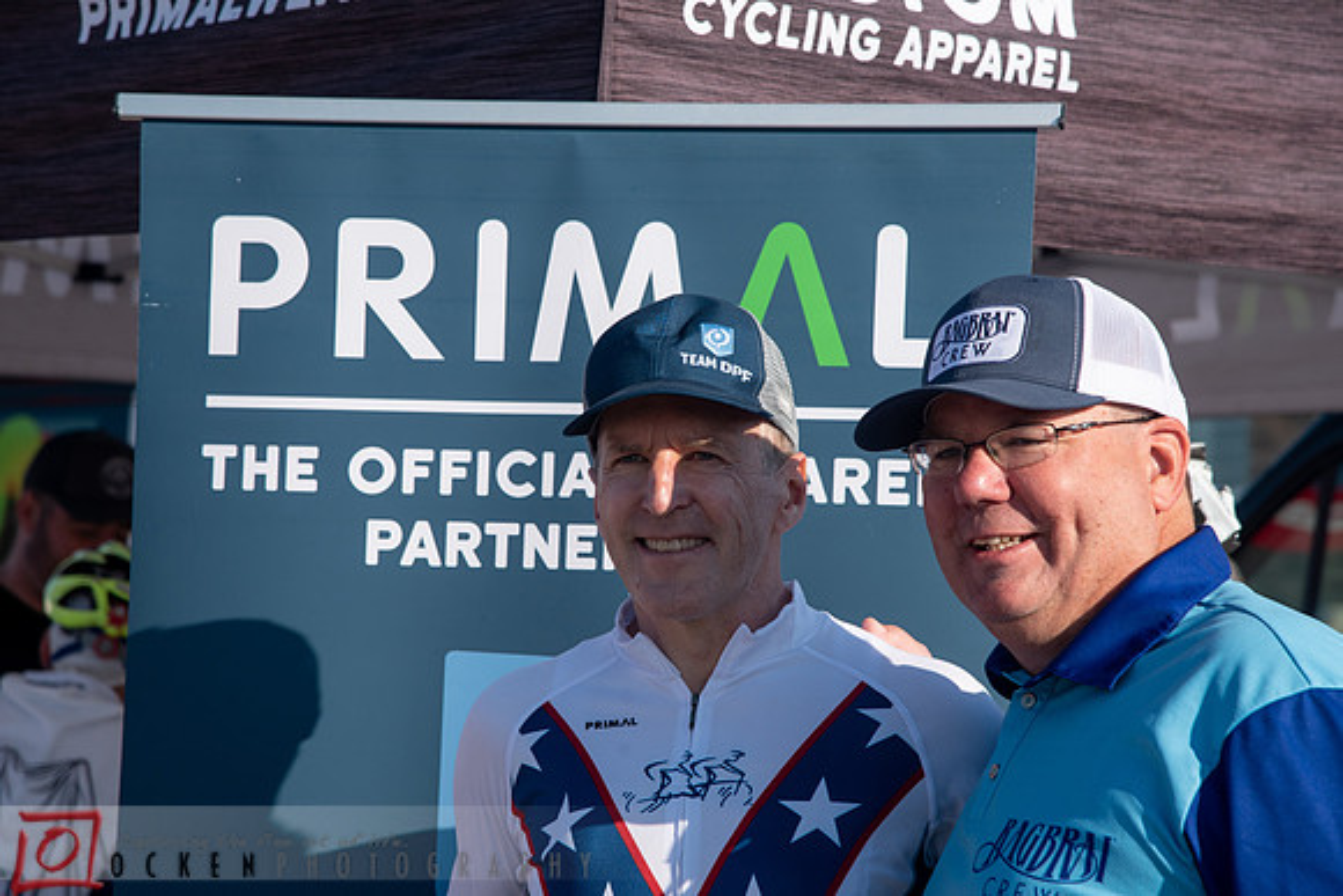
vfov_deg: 11.4
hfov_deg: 17.1
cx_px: 672
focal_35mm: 120
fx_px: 4478
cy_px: 448
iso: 250
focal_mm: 120
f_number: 7.1
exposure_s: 1/1000
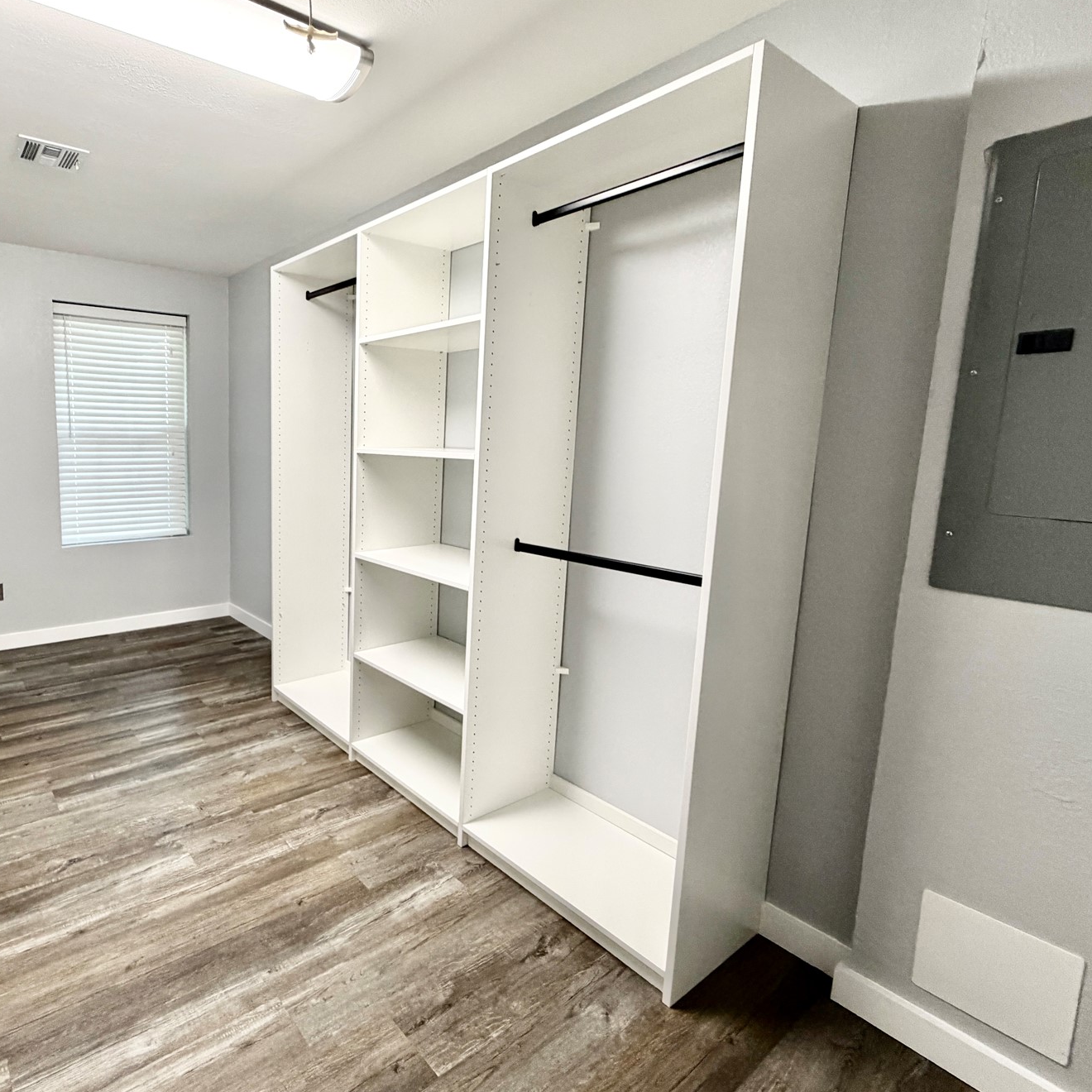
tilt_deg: -8.3
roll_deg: -1.3
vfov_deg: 80.7
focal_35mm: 18
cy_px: 524
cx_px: 333
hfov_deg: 77.2
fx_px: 642
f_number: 2.2
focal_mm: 2.22
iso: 320
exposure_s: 1/120
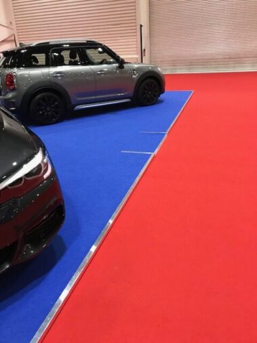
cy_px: 172
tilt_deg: -22.3
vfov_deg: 63.4
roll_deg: +4.1
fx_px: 277
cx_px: 128
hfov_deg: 49.8
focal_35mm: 28
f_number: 1.8
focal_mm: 3.99
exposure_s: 1/7
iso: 80
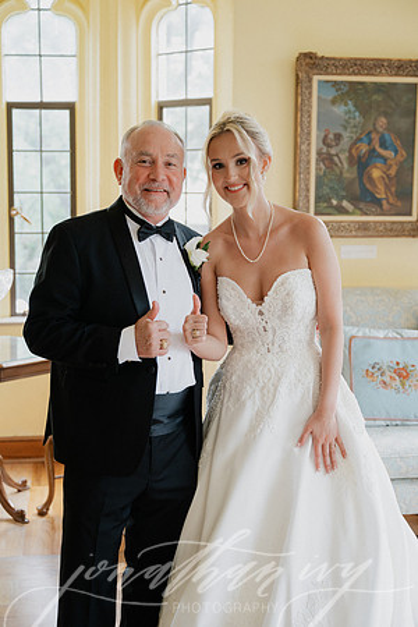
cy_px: 314
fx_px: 923
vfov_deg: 37.5
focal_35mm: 53
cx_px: 209
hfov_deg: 25.5
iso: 400
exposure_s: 1/60
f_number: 3.5
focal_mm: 53
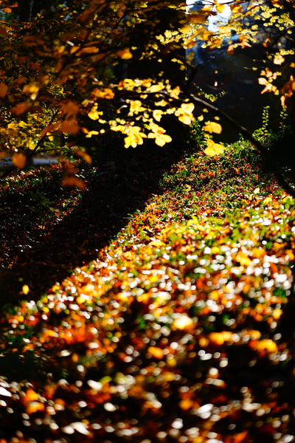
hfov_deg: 16.1
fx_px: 1045
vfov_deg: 23.9
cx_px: 148
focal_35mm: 85
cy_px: 222
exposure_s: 1/2000
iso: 100
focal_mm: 85
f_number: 1.4
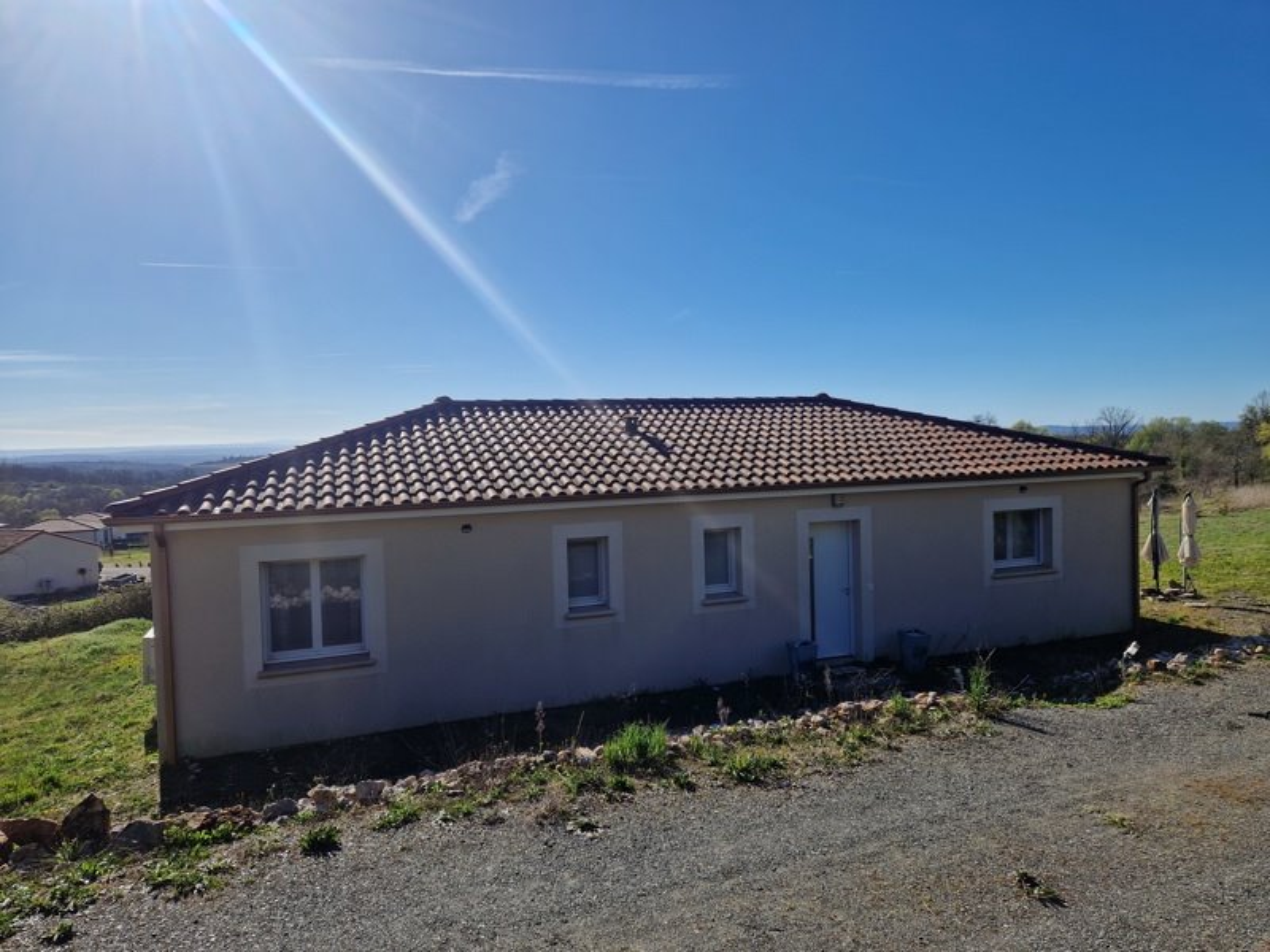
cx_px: 635
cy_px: 476
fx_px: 844
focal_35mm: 23
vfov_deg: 58.9
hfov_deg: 73.9
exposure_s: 1/3128
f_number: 1.8
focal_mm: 5.4
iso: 50
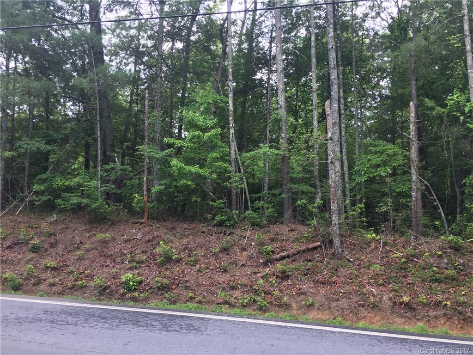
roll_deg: -0.2
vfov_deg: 48.2
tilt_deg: +7.8
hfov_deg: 61.7
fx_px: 396
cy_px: 178
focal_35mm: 29
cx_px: 236
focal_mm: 4.15
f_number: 2.2
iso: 32
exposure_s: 1/120
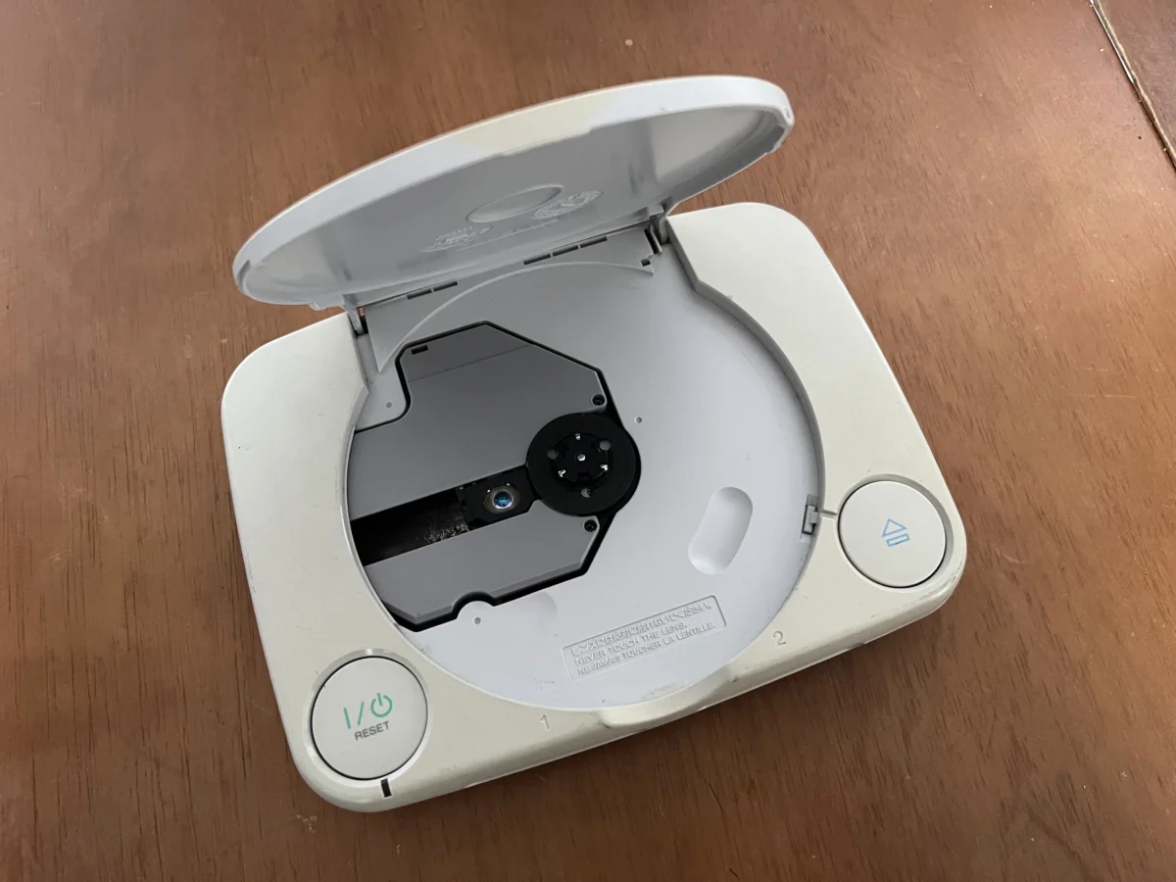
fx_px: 883
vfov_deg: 53.1
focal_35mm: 26
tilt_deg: -69.0
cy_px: 441
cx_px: 588
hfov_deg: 67.3
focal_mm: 5.1
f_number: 1.6
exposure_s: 1/40
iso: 500
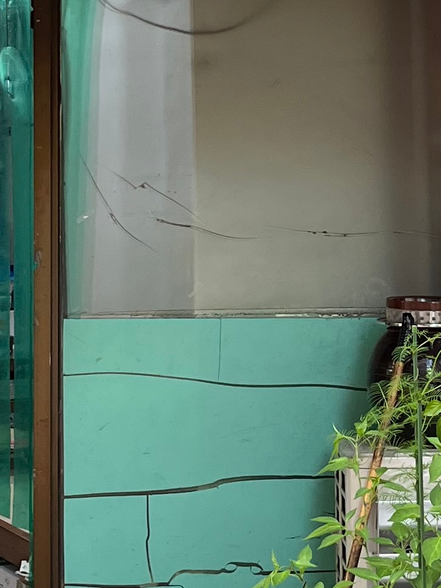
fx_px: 1852
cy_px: 90
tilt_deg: +1.5
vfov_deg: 17.8
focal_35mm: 109
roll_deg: -0.3
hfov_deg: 13.5
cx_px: 307
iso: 80
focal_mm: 5.1
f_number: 1.6
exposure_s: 1/122
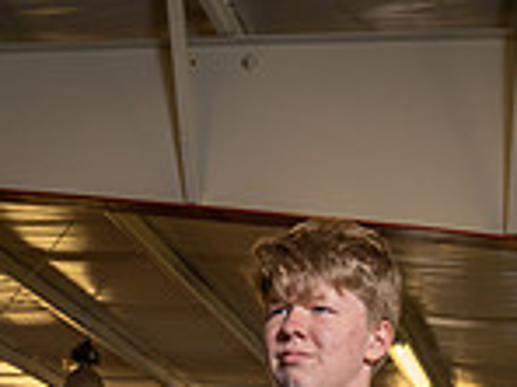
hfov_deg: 26.6
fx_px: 1090
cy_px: 777
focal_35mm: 73
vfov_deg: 15.8
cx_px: 321
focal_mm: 25
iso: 800
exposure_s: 1/125
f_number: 7.1
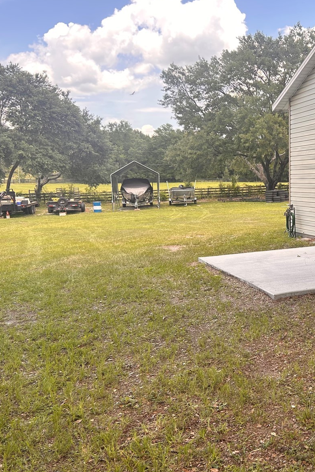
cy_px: 230
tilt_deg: -4.4
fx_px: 485
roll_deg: -0.6
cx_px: 289
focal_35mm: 37
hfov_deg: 33.8
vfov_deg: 51.9
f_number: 1.5
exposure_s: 1/611
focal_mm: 5.7
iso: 50
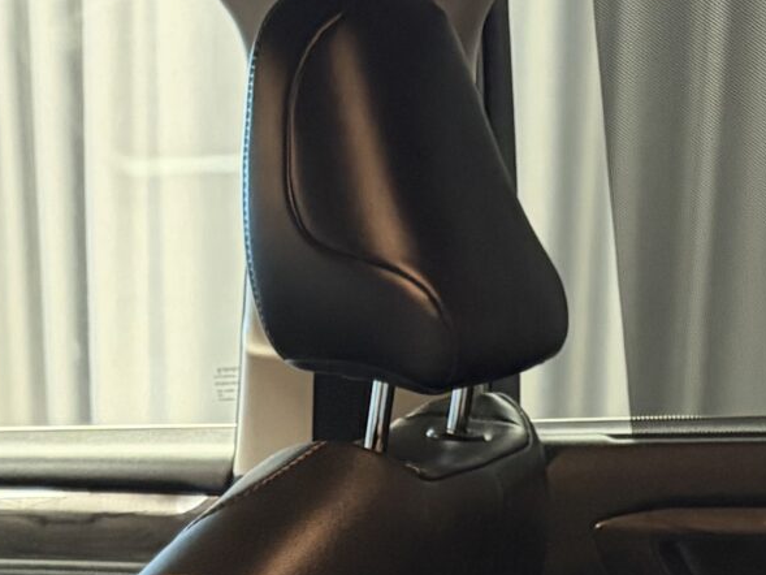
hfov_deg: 17.4
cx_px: 358
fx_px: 2501
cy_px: 1124
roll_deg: +0.4
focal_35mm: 113
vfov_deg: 11.8
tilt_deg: -22.4
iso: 500
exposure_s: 1/33
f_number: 1.6
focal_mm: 5.96
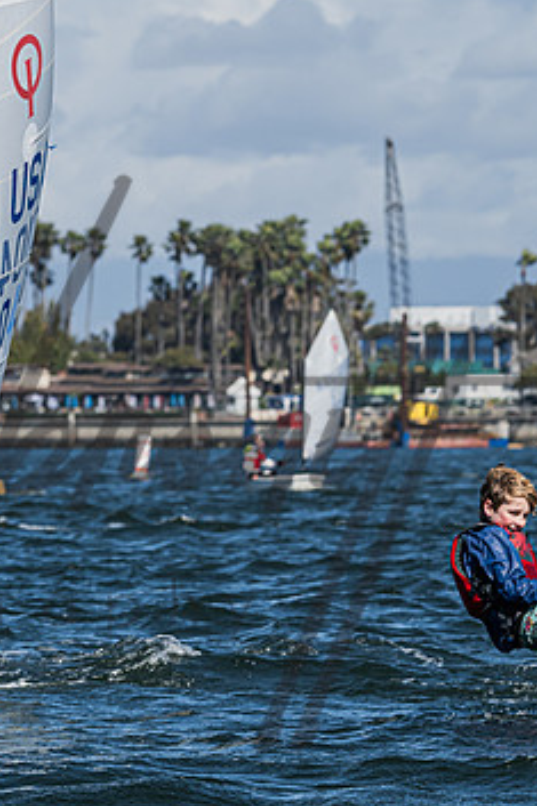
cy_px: 491
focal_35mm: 391
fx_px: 8757
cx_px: -61
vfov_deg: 5.3
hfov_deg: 3.5
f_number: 8
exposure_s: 1/1000
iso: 320
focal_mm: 180
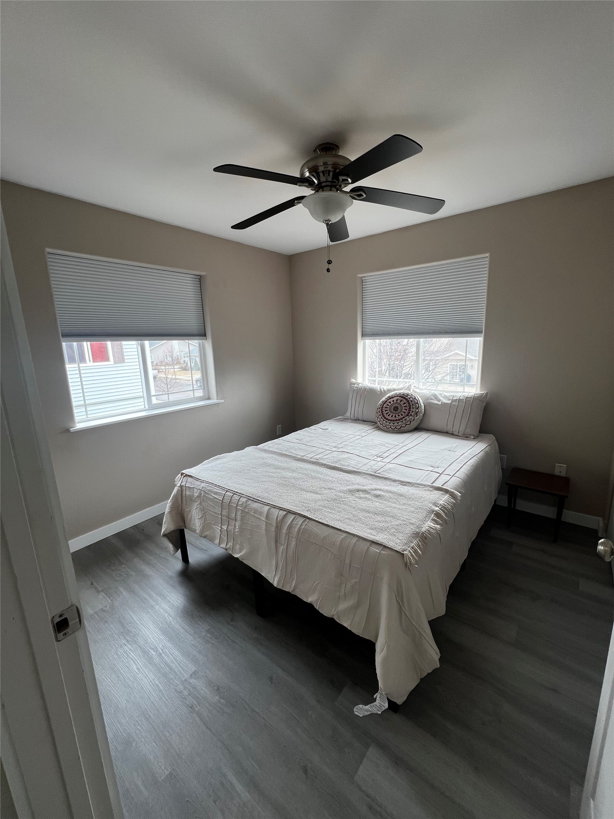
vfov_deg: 106.2
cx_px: 307
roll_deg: +1.8
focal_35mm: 13
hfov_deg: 89.9
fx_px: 307
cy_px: 410
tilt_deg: -10.9
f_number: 1.8
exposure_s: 1/120
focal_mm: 1.57
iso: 50
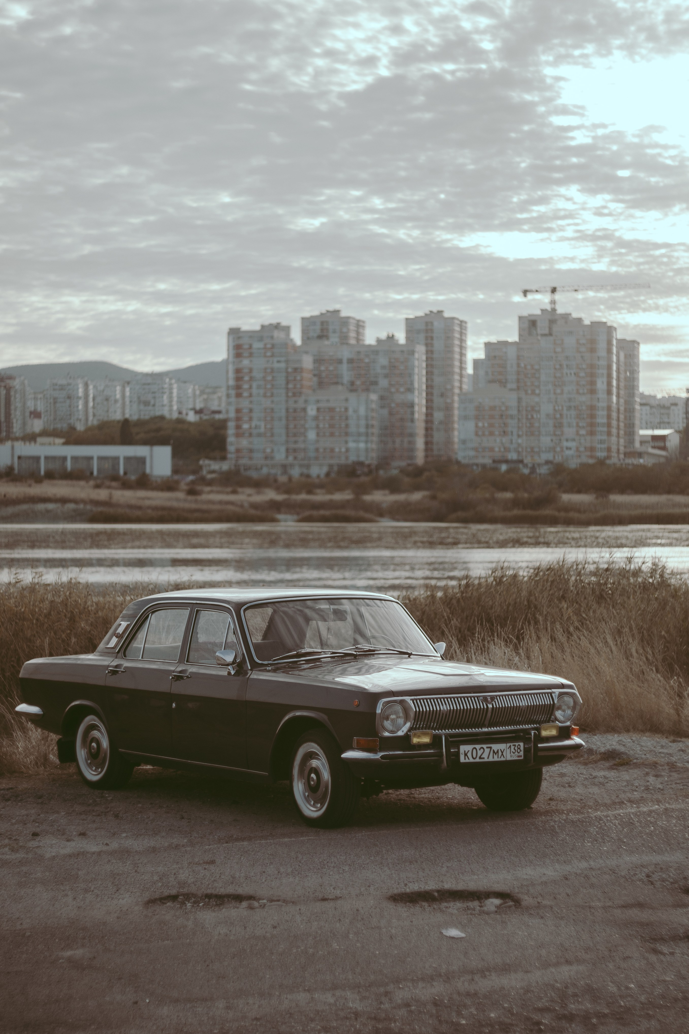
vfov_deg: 27.0
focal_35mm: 75
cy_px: 517
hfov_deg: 18.2
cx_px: 344
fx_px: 2153
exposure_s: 1/1600
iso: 100
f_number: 2
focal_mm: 50
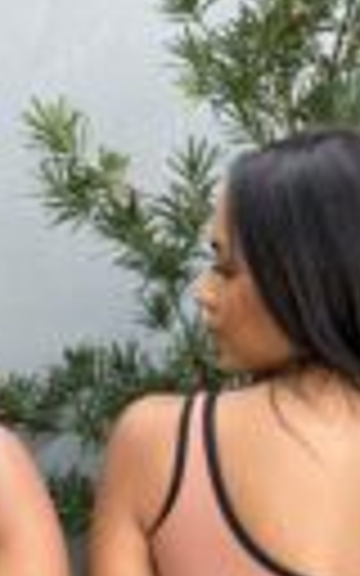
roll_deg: +0.0
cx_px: 27
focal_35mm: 159
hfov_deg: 8.2
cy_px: 621
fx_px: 2496
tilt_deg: -3.9
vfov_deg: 12.9
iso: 64
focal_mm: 6.76
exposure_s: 1/484
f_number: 1.78
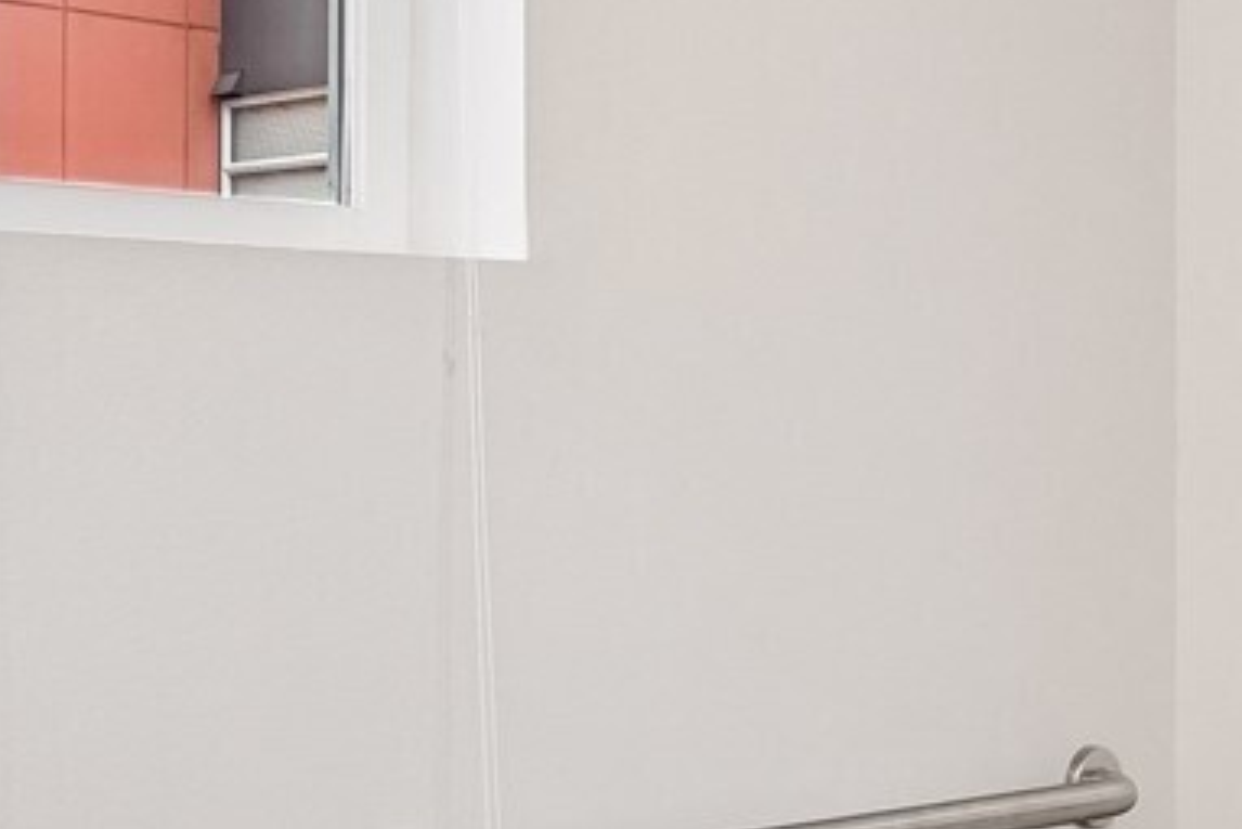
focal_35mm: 71
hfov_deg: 28.4
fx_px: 2450
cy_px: 463
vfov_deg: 19.2
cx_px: 548
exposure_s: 1/50
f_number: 8
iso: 1600
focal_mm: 16
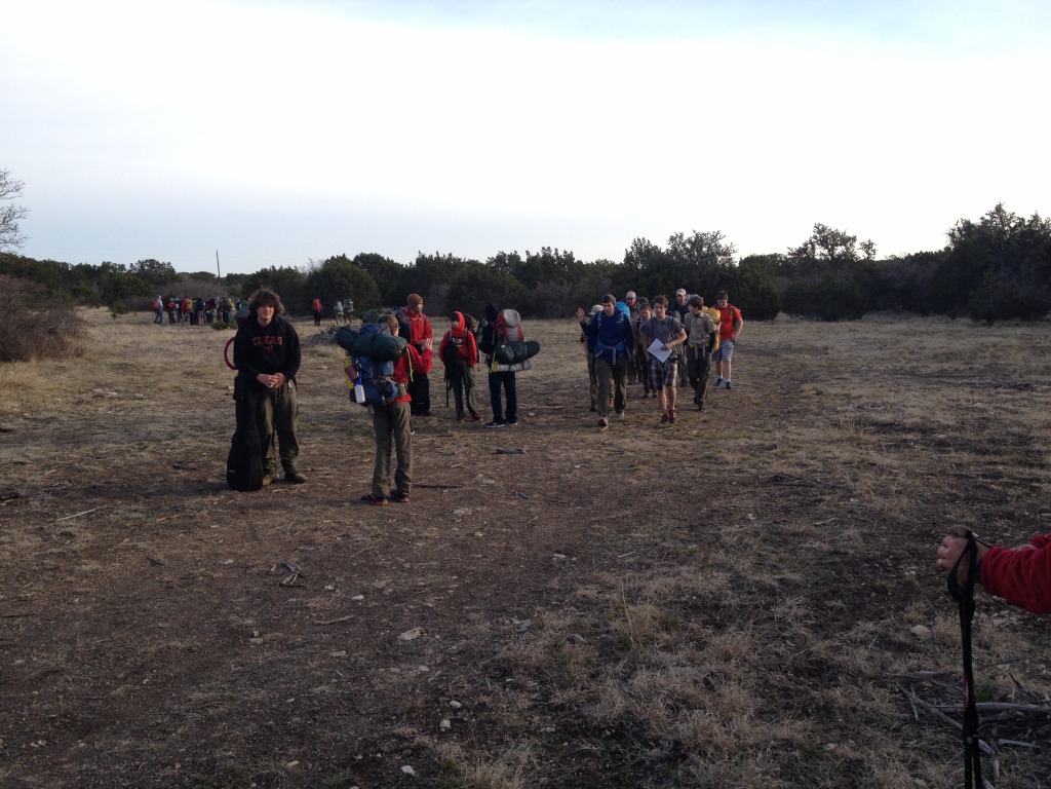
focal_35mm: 35
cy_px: 394
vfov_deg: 40.7
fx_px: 1063
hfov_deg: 52.6
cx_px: 526
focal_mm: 4.28
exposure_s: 1/464
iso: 50
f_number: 2.4
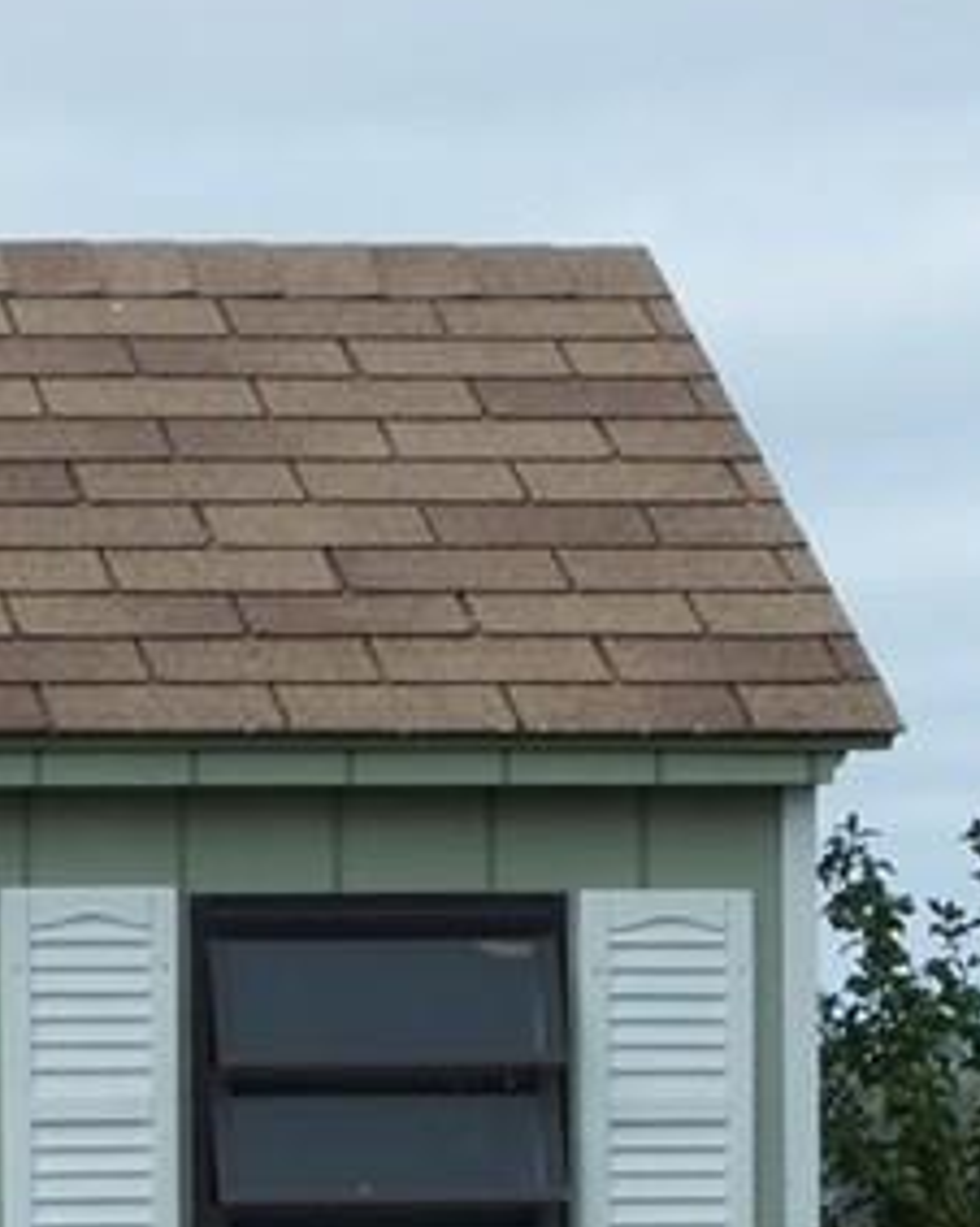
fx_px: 8856
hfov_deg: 6.3
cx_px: -212
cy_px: 1478
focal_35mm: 244
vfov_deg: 7.9
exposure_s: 1/1000
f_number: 4.1
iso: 125
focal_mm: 12.3
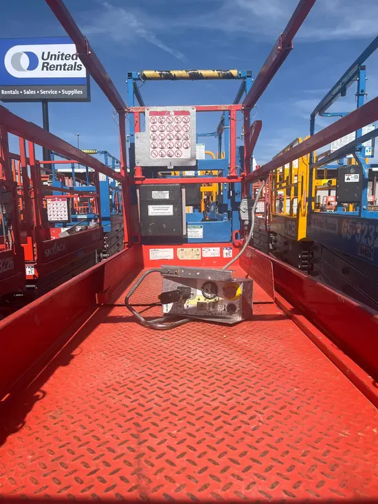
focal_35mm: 26
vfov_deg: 67.3
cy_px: 252
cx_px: 189
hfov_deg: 53.1
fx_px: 378
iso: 50
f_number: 1.6
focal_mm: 5.1
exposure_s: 1/4310
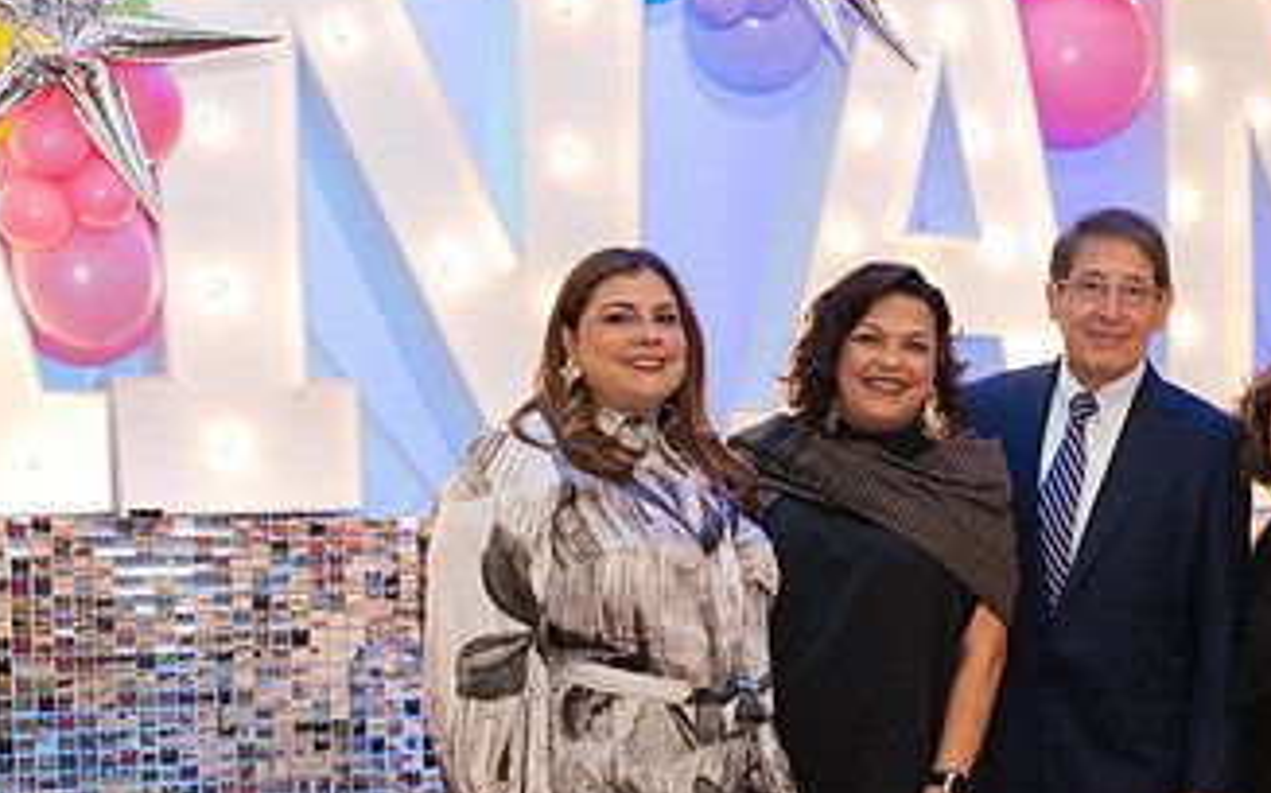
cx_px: 952
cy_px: 694
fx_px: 2320
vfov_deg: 19.1
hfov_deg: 30.1
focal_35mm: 67
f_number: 3.5
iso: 2000
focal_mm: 37
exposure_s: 1/200
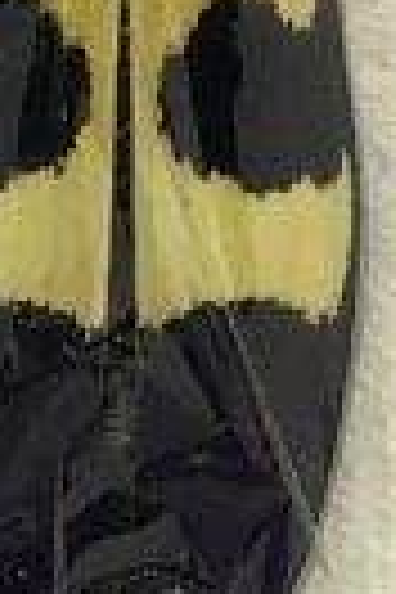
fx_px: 1452
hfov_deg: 15.5
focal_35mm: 88
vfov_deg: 23.1
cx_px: 158
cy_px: 225
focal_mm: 3.99
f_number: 1.8
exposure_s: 1/453
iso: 20
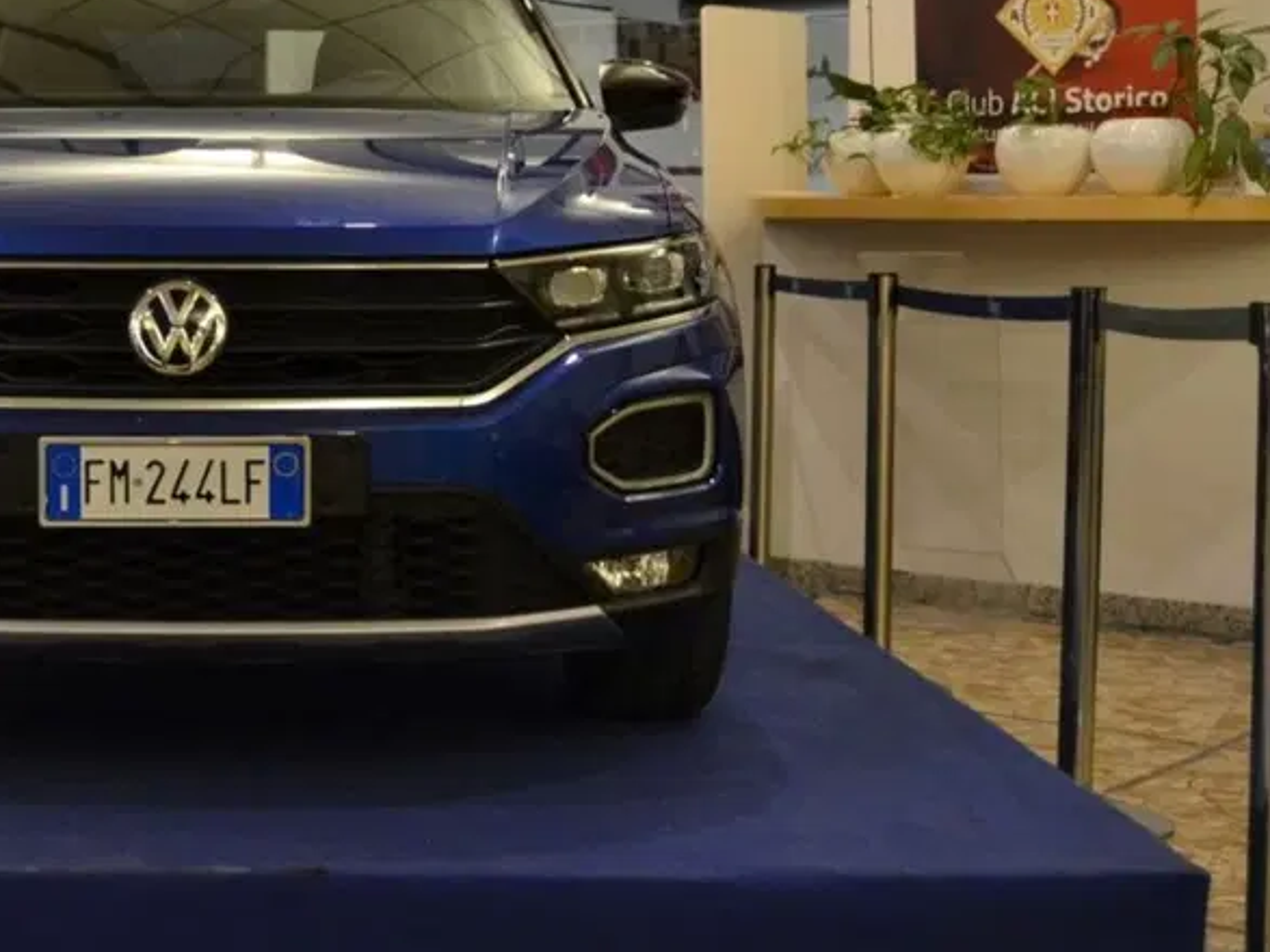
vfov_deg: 24.6
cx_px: 251
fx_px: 2164
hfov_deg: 31.8
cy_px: 294
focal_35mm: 59
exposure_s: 1/60
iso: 2200
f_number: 3.5
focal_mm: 20
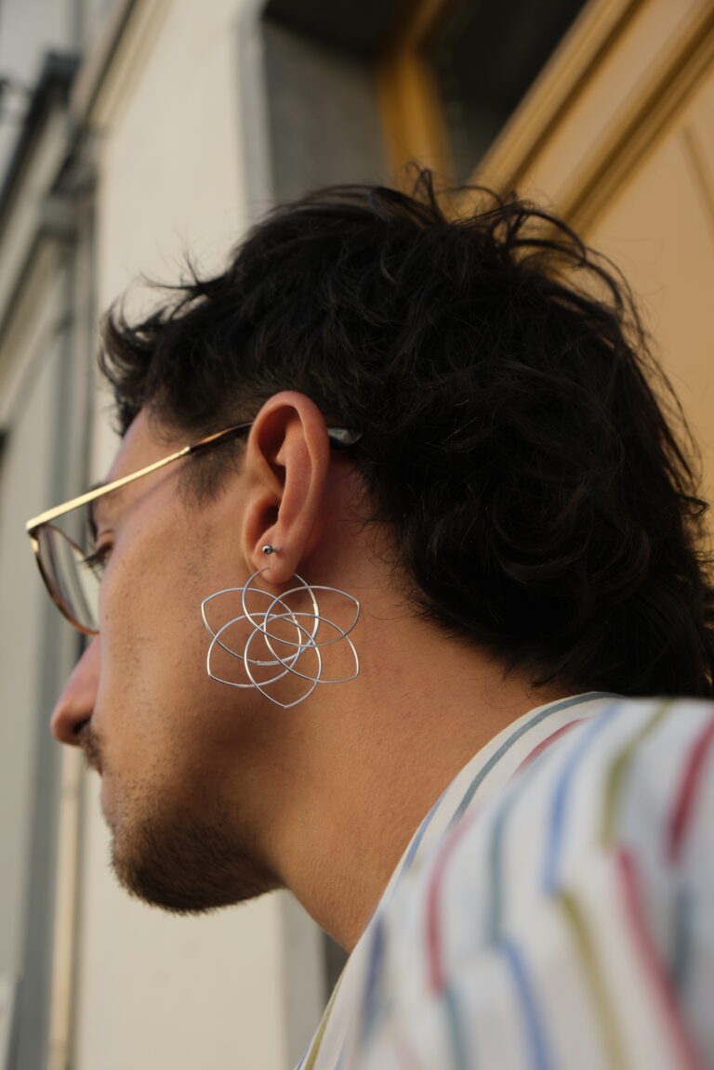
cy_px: 535
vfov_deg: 40.3
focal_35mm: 49
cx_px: 357
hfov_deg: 27.5
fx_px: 1458
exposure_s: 1/250
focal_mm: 32.9
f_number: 5.6
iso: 320
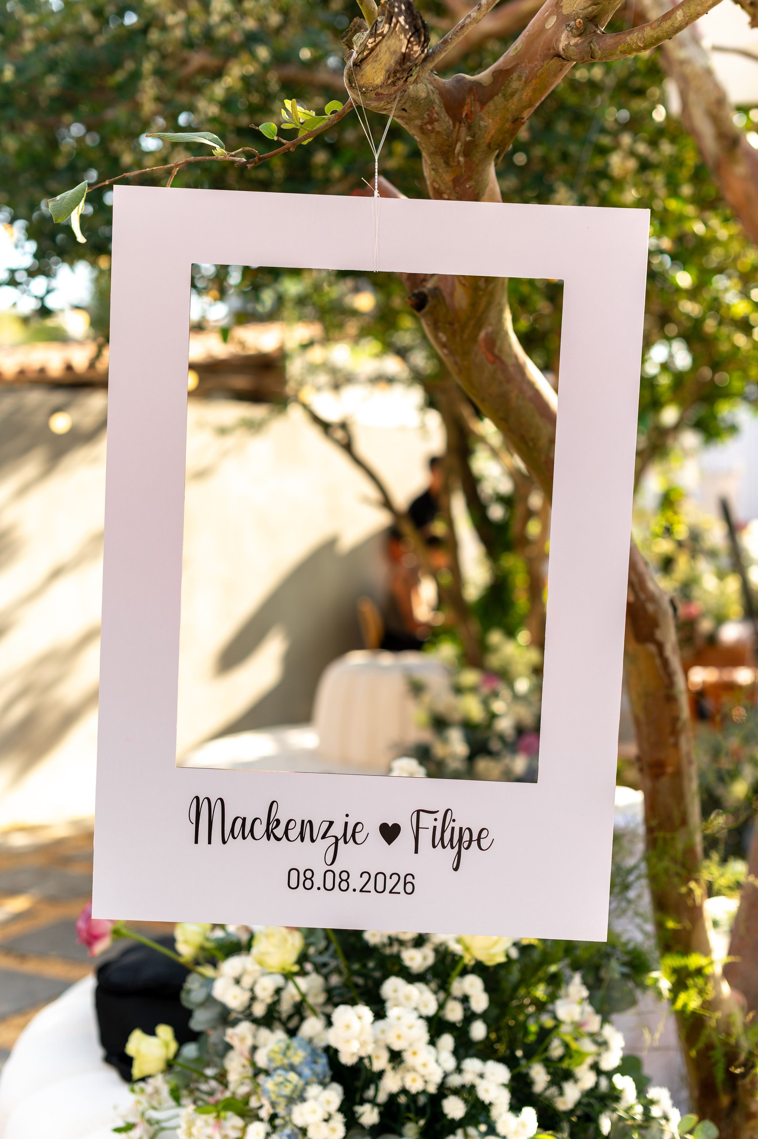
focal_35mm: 50
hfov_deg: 27.0
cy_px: 570
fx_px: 1581
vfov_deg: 39.6
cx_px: 379
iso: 100
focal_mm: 50
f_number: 2.2
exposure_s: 1/400
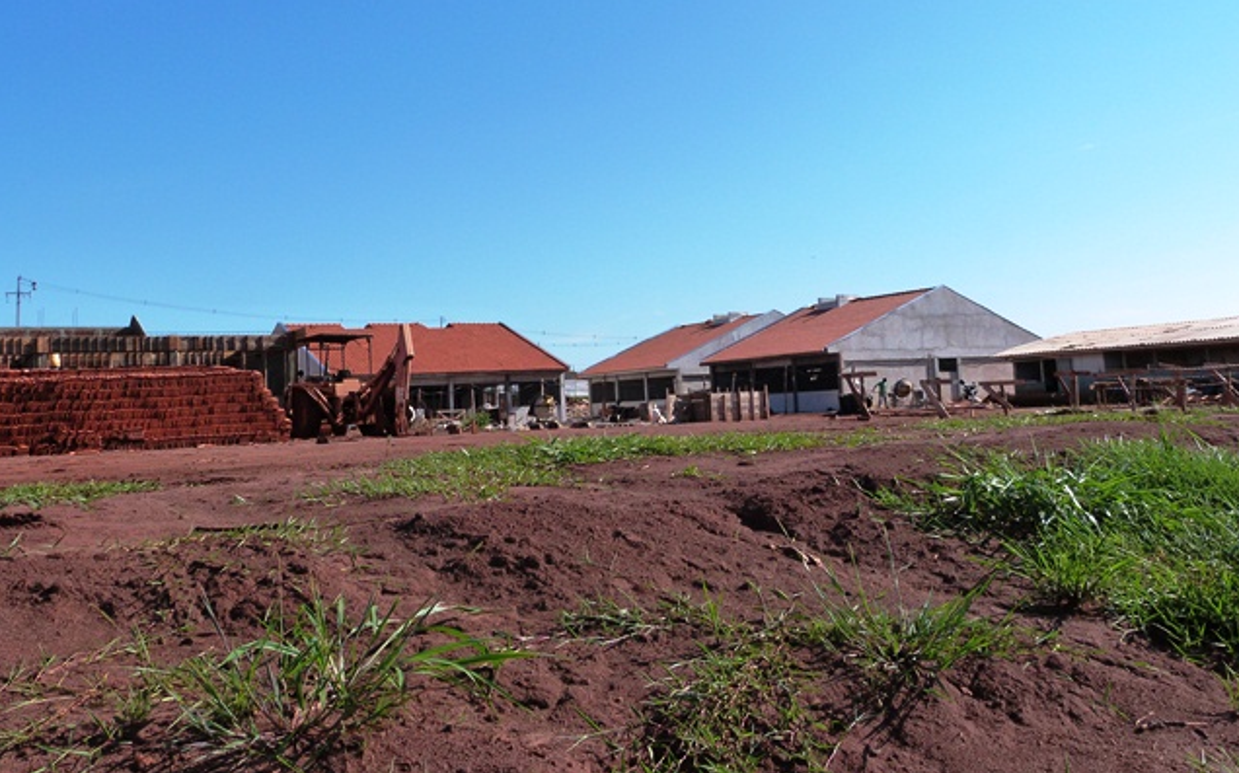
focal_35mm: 32
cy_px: 308
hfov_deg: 59.7
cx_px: 621
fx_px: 1080
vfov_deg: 39.2
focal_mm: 5.3
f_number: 5.6
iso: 160
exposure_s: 1/500
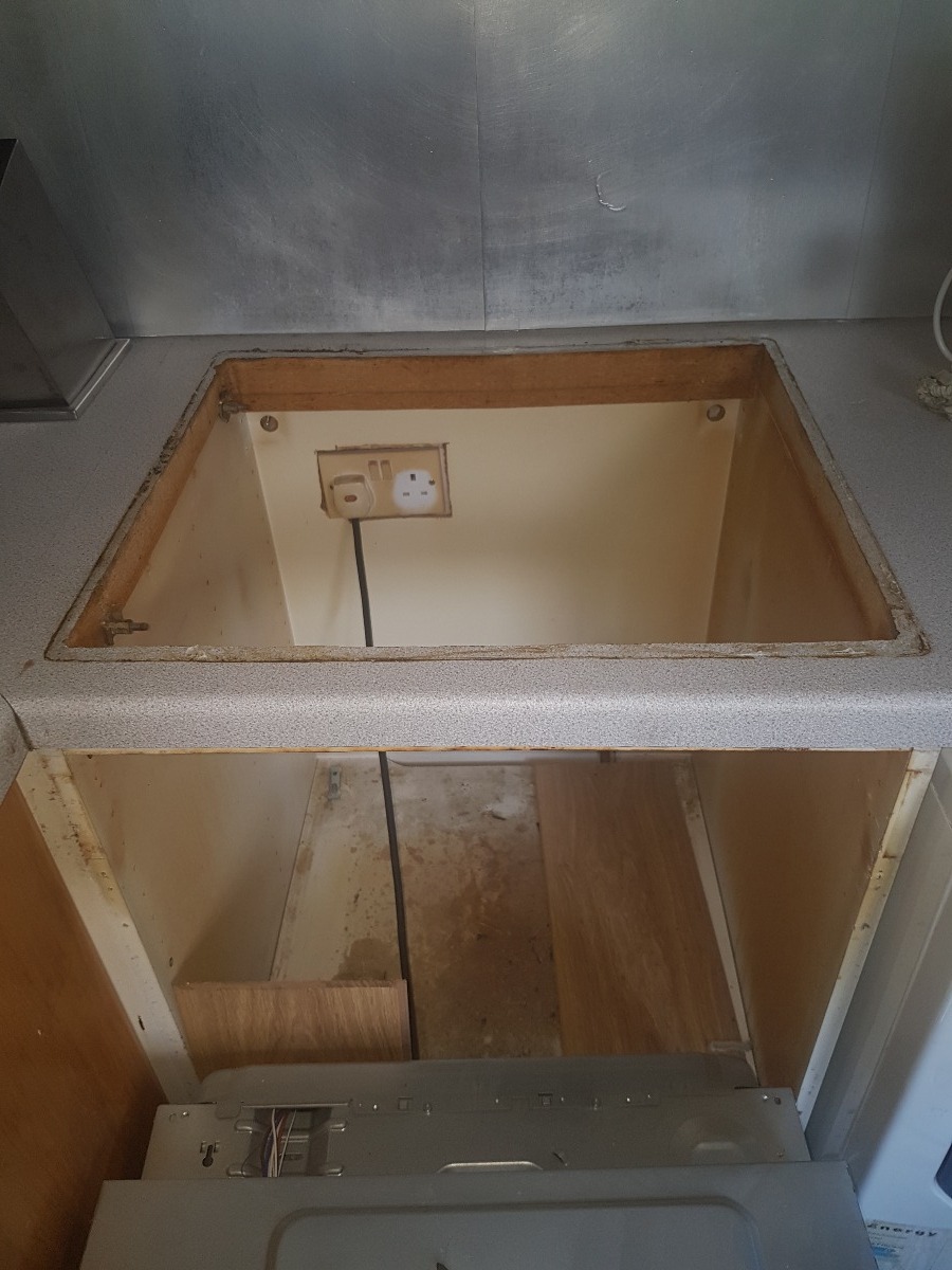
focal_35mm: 26
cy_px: 635
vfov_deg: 67.3
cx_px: 476
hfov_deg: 53.1
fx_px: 953
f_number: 1.7
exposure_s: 1/50
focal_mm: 4.2
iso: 50
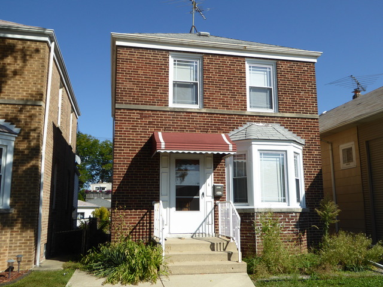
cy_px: 144
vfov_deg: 41.8
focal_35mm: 34
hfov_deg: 54.0
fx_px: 376
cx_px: 192
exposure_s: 1/1000
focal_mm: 5.8
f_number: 3.6
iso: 100
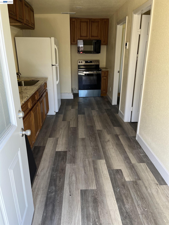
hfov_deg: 53.1
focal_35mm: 26
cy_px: 112
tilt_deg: -22.9
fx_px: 169
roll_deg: -0.1
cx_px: 84
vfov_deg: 67.3
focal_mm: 5.1
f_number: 1.6
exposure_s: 1/115
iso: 125
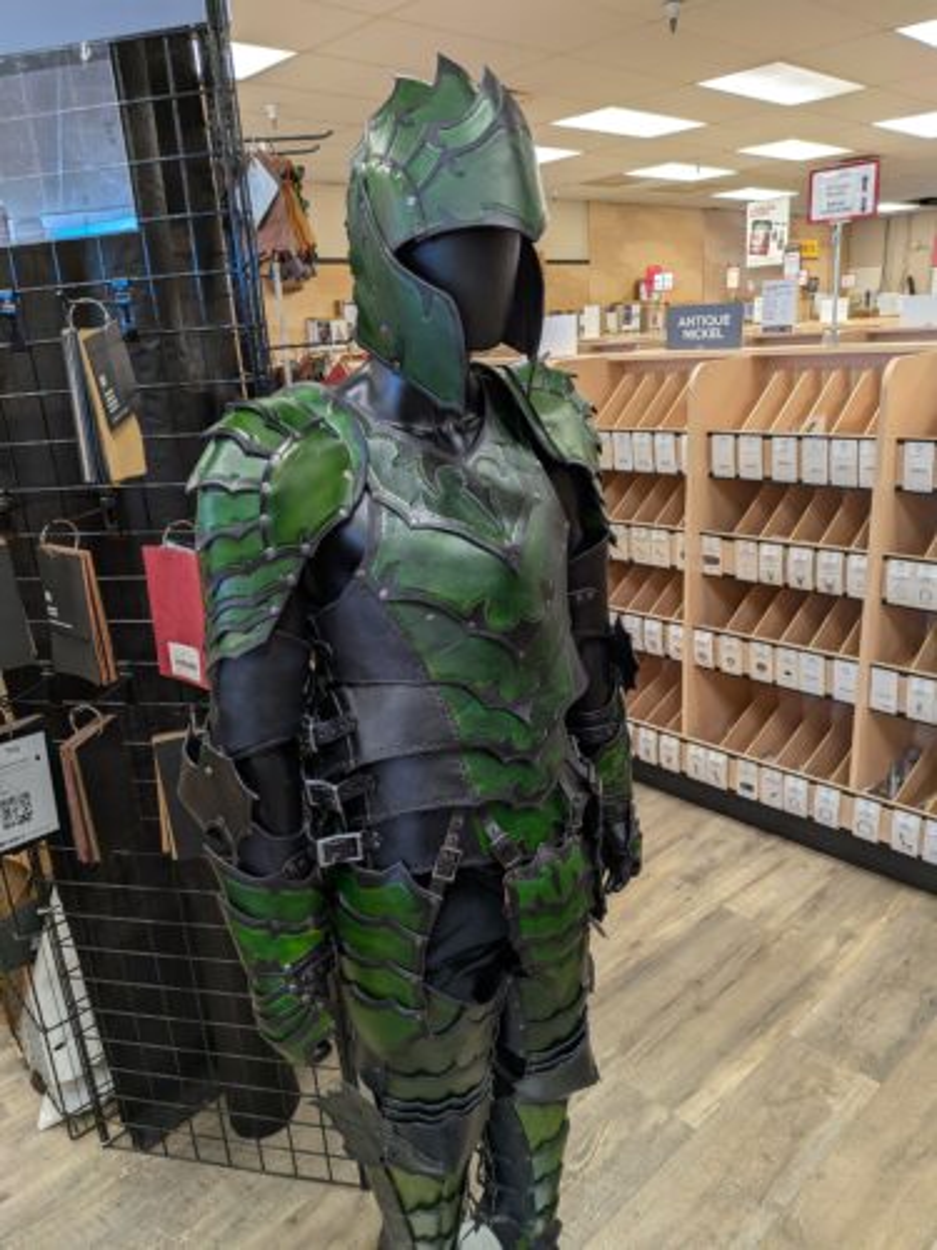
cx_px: 468
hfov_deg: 56.8
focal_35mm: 24
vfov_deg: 71.6
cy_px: 625
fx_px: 866
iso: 42
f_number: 1.7
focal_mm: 4.53
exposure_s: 1/25
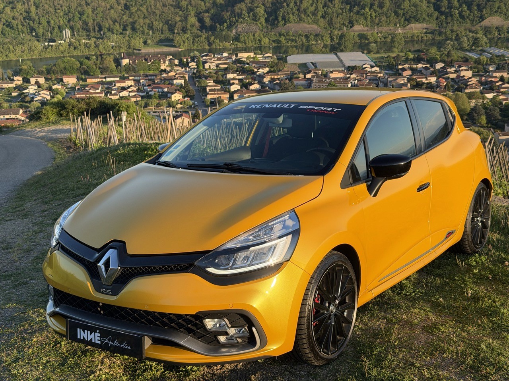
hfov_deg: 39.7
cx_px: 254
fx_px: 706
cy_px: 190
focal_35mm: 48
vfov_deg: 30.3
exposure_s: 1/2033
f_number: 1.78
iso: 80
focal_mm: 6.76
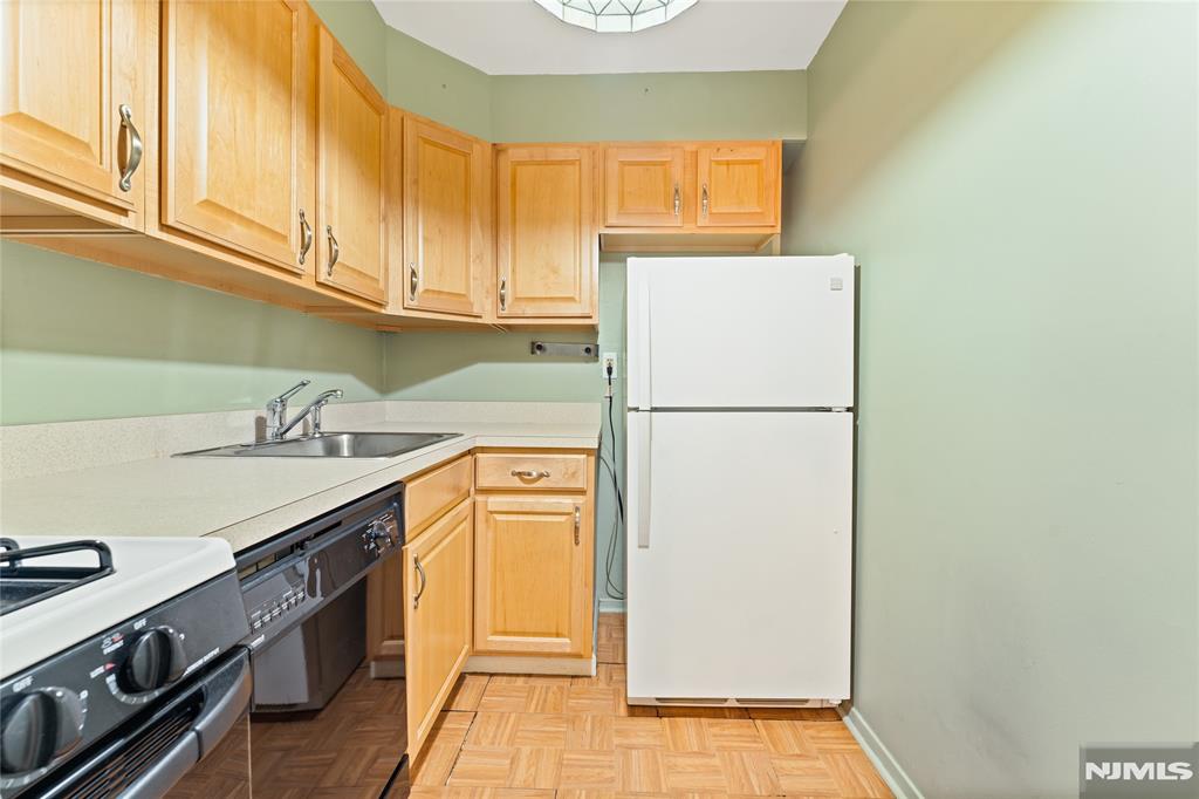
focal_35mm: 14
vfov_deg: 81.2
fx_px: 466
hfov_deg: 104.3
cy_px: 400
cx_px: 600
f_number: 8
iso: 100
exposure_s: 10
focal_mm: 14
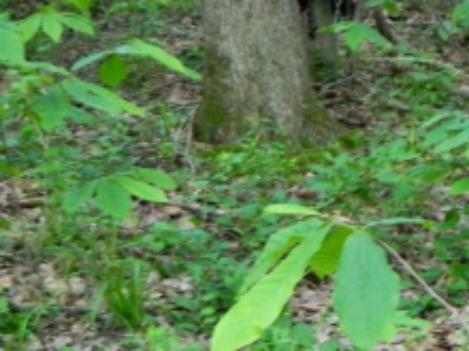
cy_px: 523
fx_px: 1274
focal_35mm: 94
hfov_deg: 19.7
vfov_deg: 14.7
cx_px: 547
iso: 400
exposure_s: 1/20
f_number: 3.2
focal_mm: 5.6
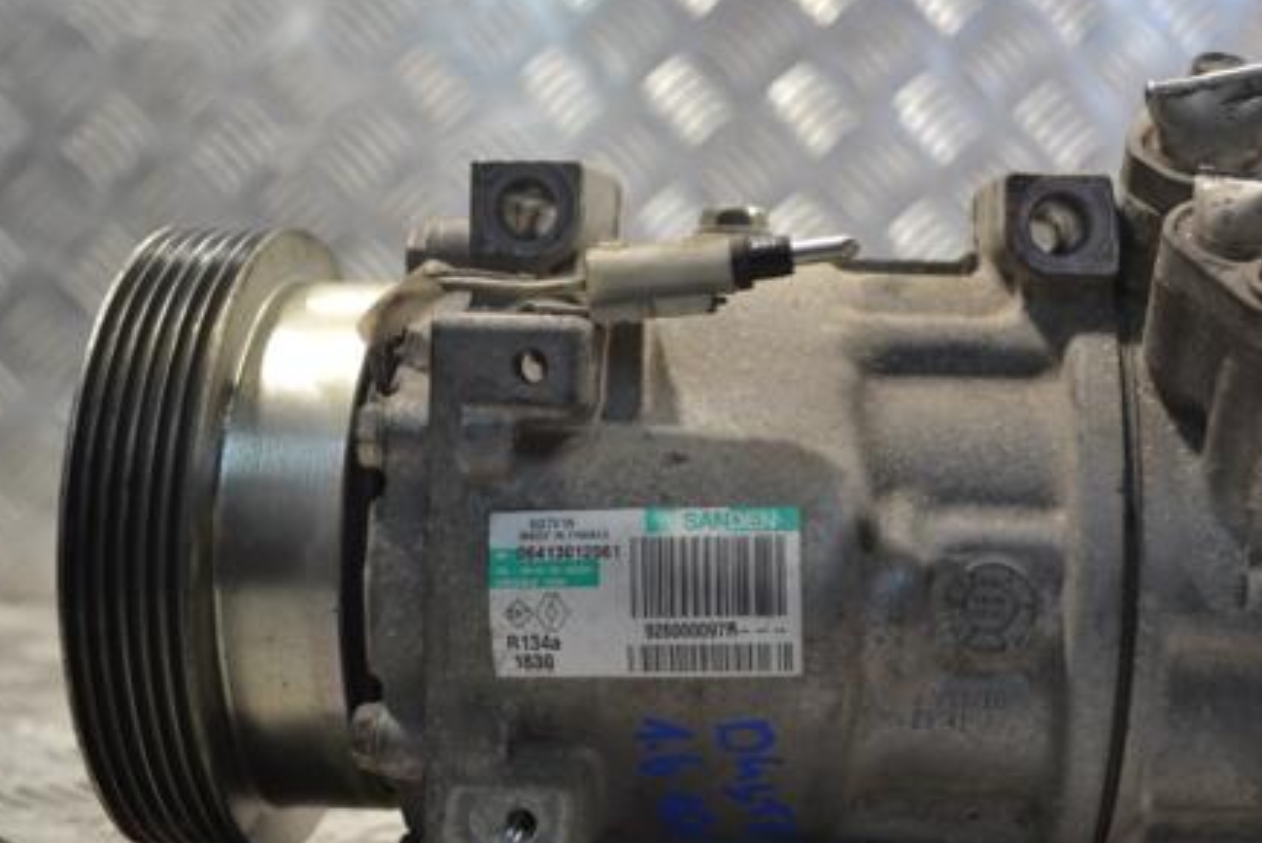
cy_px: 519
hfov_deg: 36.8
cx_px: 691
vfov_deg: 25.0
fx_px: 1894
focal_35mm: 54
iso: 400
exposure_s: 1/80
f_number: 4.5
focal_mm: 26
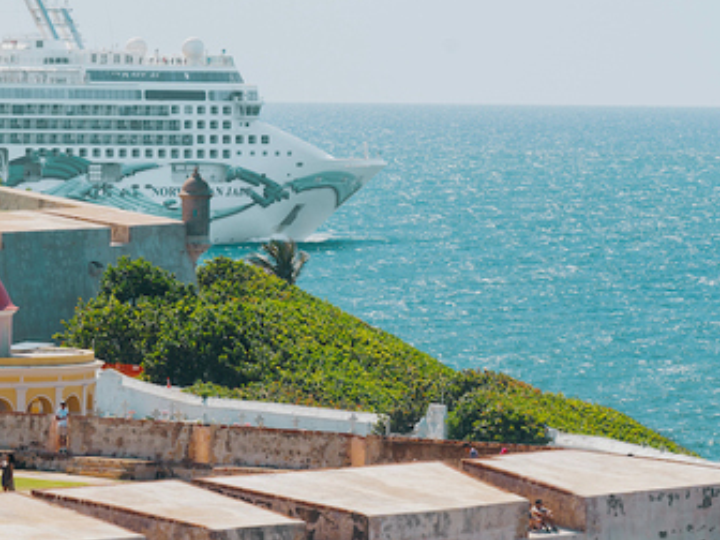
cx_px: 251
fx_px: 6053
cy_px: 162
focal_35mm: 291
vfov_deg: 5.1
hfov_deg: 6.8
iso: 100
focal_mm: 127
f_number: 10
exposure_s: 1/200
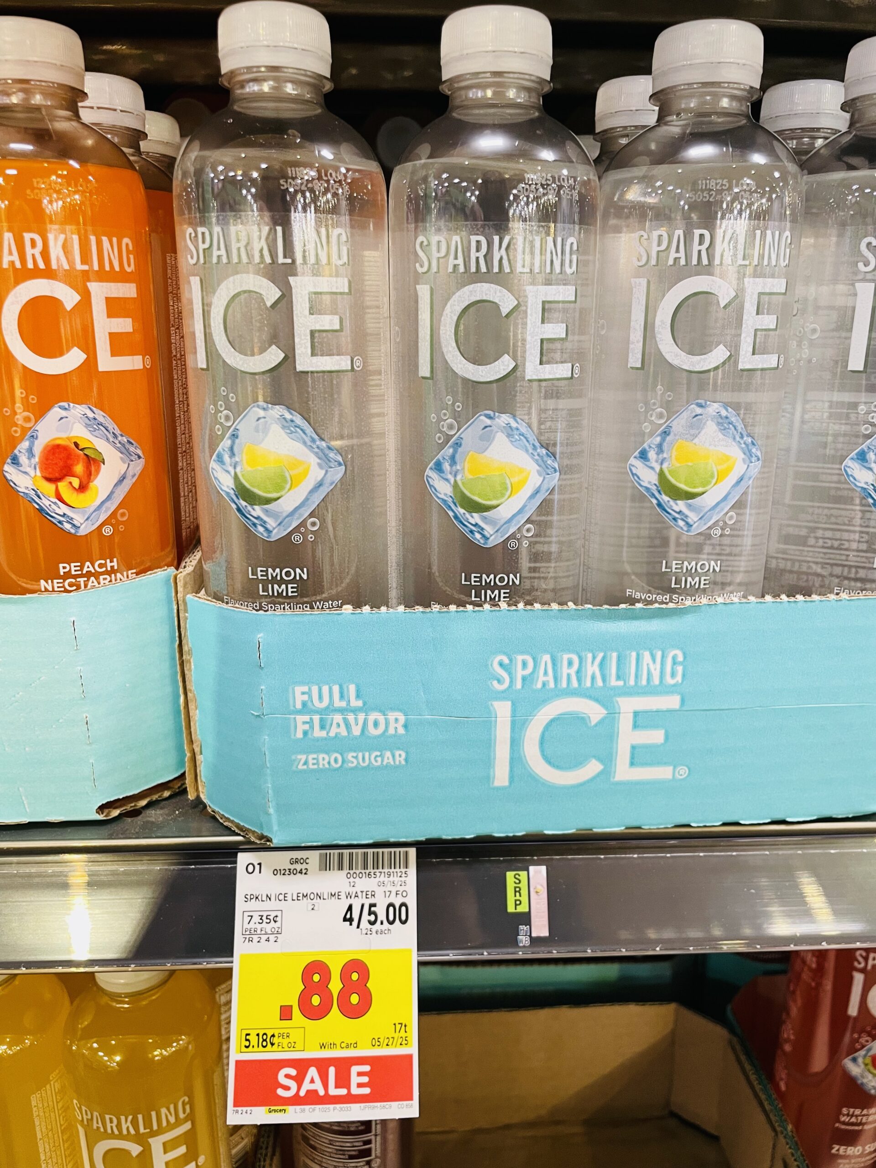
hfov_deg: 53.1
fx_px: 877
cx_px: 438
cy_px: 584
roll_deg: -0.5
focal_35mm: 26
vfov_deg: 67.3
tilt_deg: -17.8
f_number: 1.6
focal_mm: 4.2
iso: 160
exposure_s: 1/60
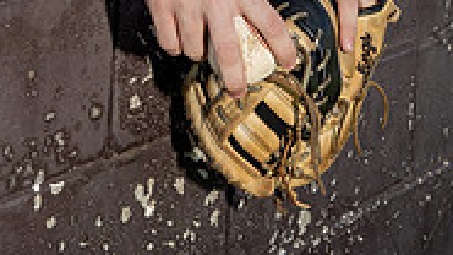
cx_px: 174
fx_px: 1069
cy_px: -294
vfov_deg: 11.8
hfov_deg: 23.9
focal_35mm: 89
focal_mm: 35
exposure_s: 1/250
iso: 80
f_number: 5.6
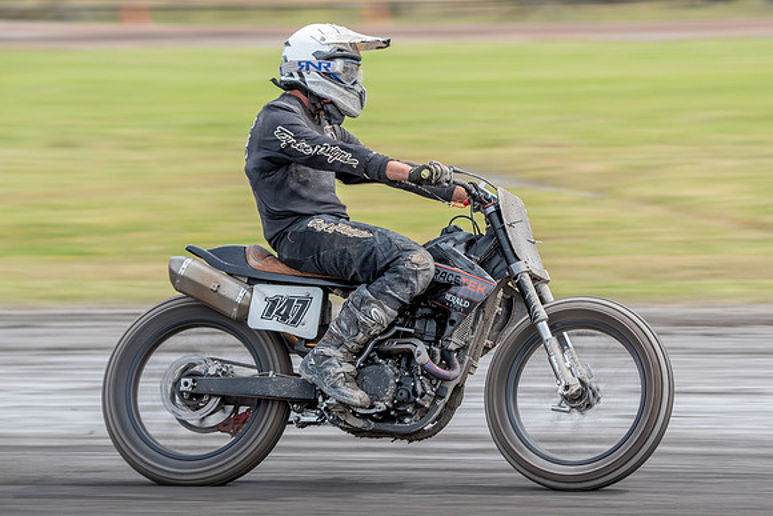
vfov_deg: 4.8
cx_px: 445
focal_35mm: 286
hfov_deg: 7.2
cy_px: 258
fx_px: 6145
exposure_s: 1/250
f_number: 7.1
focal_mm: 230
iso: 200
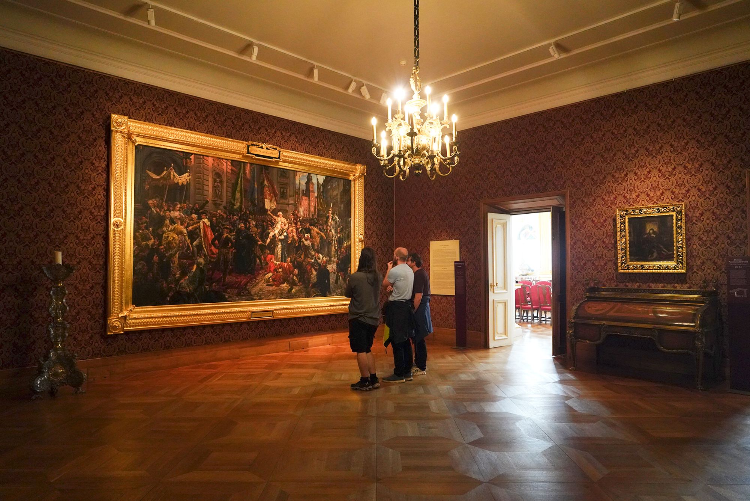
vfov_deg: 53.1
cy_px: 250
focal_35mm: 24
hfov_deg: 73.7
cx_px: 375
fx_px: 500
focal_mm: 24
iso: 6400
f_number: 4.5
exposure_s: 1/80
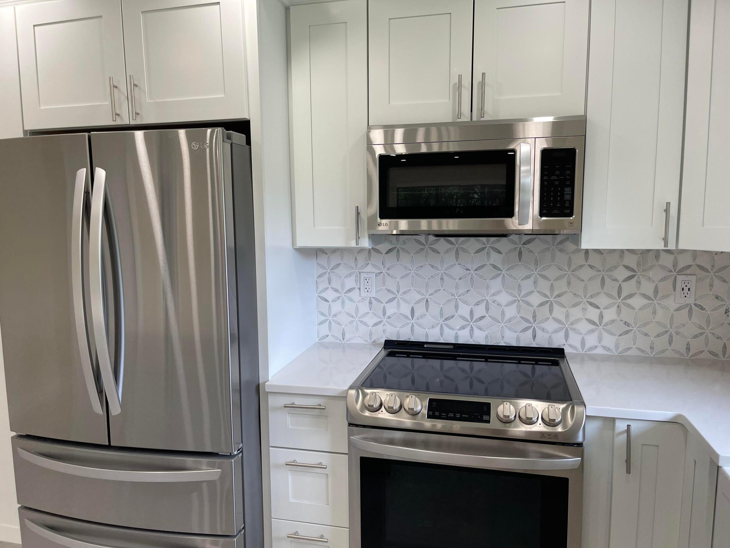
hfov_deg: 67.3
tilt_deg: -6.7
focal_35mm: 26
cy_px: 274
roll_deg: +1.0
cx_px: 365
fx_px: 548
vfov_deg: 53.1
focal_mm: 5.1
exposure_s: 1/120
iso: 50
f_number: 1.6
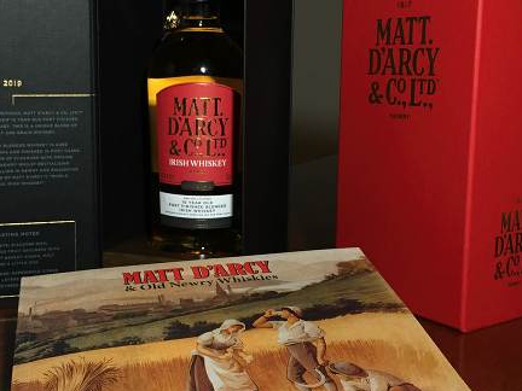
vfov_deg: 28.6
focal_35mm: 51
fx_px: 769
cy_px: 189
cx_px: 186
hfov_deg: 37.2
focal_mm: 4.15
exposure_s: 1/17
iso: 80
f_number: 2.2
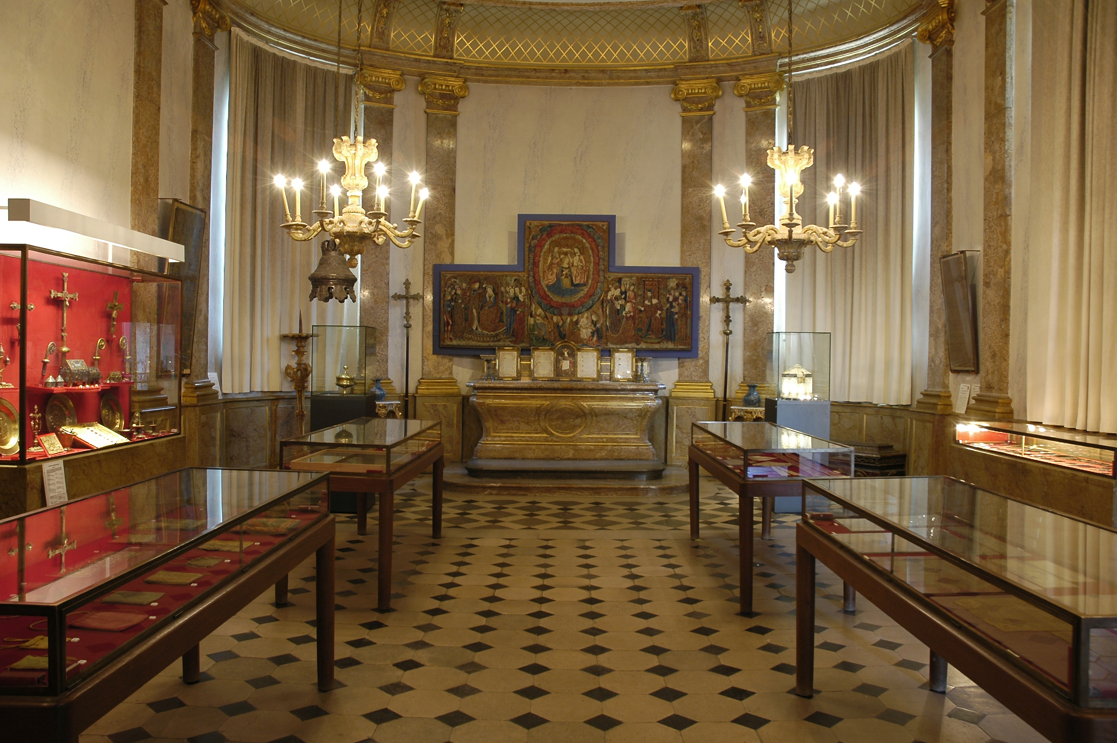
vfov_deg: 47.8
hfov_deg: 67.4
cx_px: 558
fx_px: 837
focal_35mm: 27
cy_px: 372
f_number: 5.6
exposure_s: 1.6
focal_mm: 18
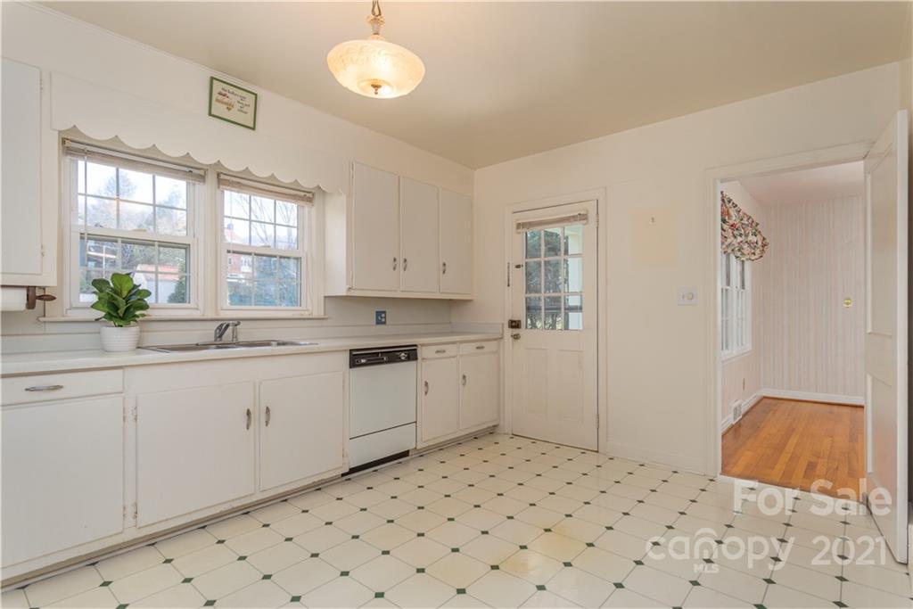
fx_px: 457
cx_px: 456
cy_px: 304
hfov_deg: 90.0
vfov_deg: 67.4
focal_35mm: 18
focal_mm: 18
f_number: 7.1
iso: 400
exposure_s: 1/125
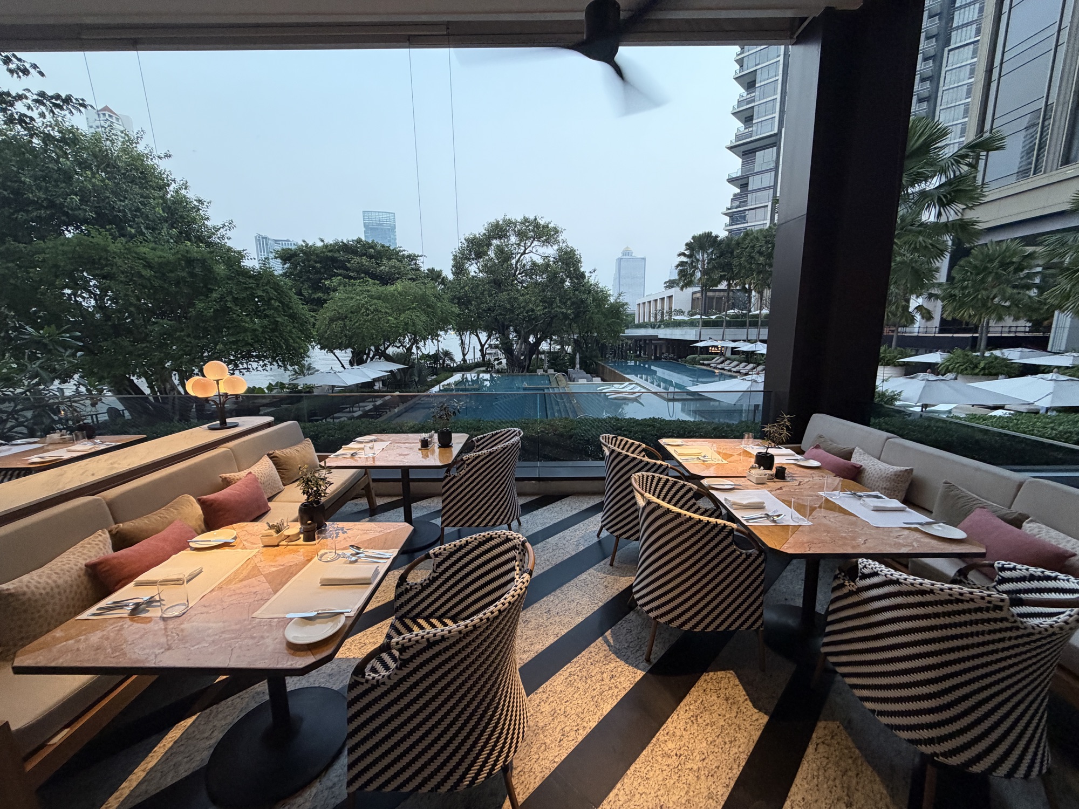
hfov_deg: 102.1
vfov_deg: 85.7
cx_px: 540
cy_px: 404
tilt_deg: -9.6
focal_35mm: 14
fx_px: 436
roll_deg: +0.4
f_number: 2.2
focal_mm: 2.22
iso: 200
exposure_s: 1/50
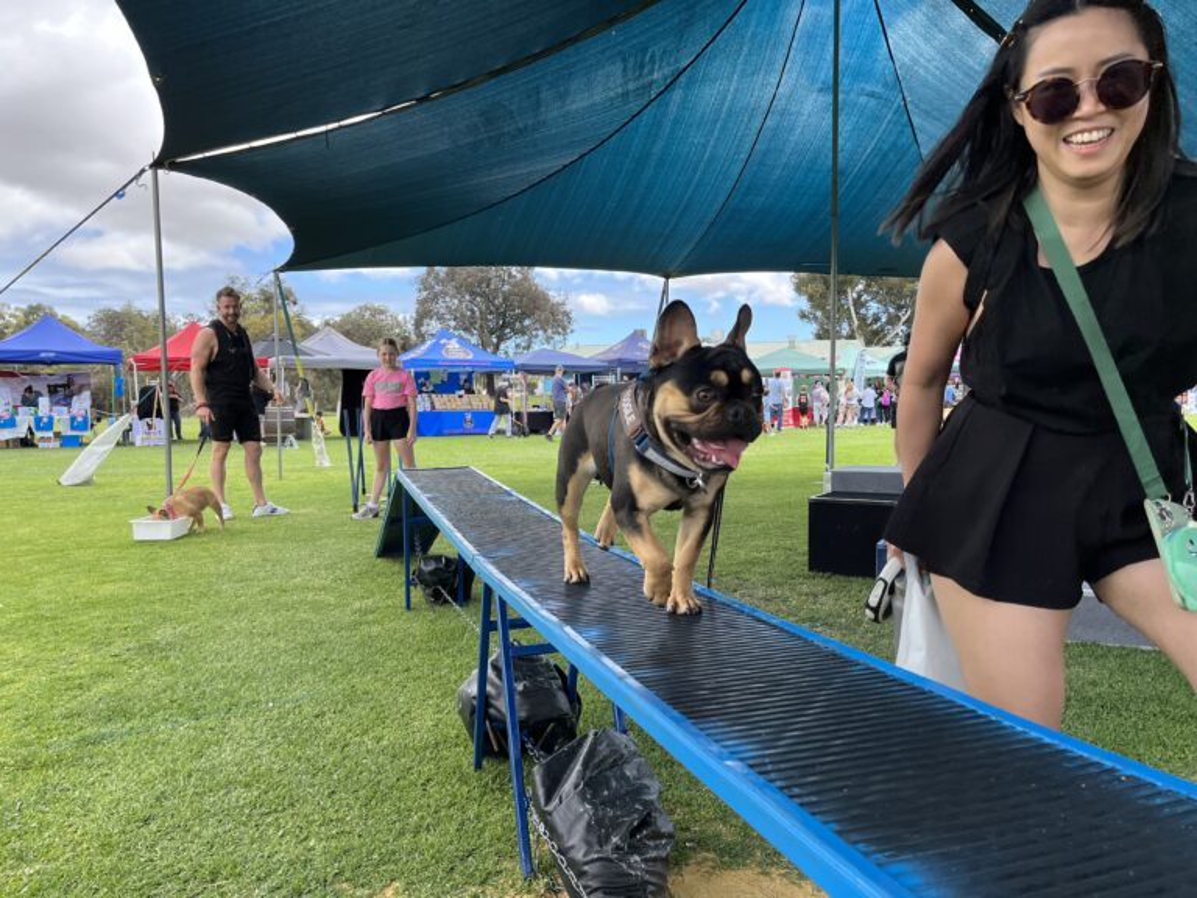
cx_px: 598
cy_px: 449
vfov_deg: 53.1
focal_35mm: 26
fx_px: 899
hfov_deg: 67.3
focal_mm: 5.1
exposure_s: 1/864
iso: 50
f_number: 1.6
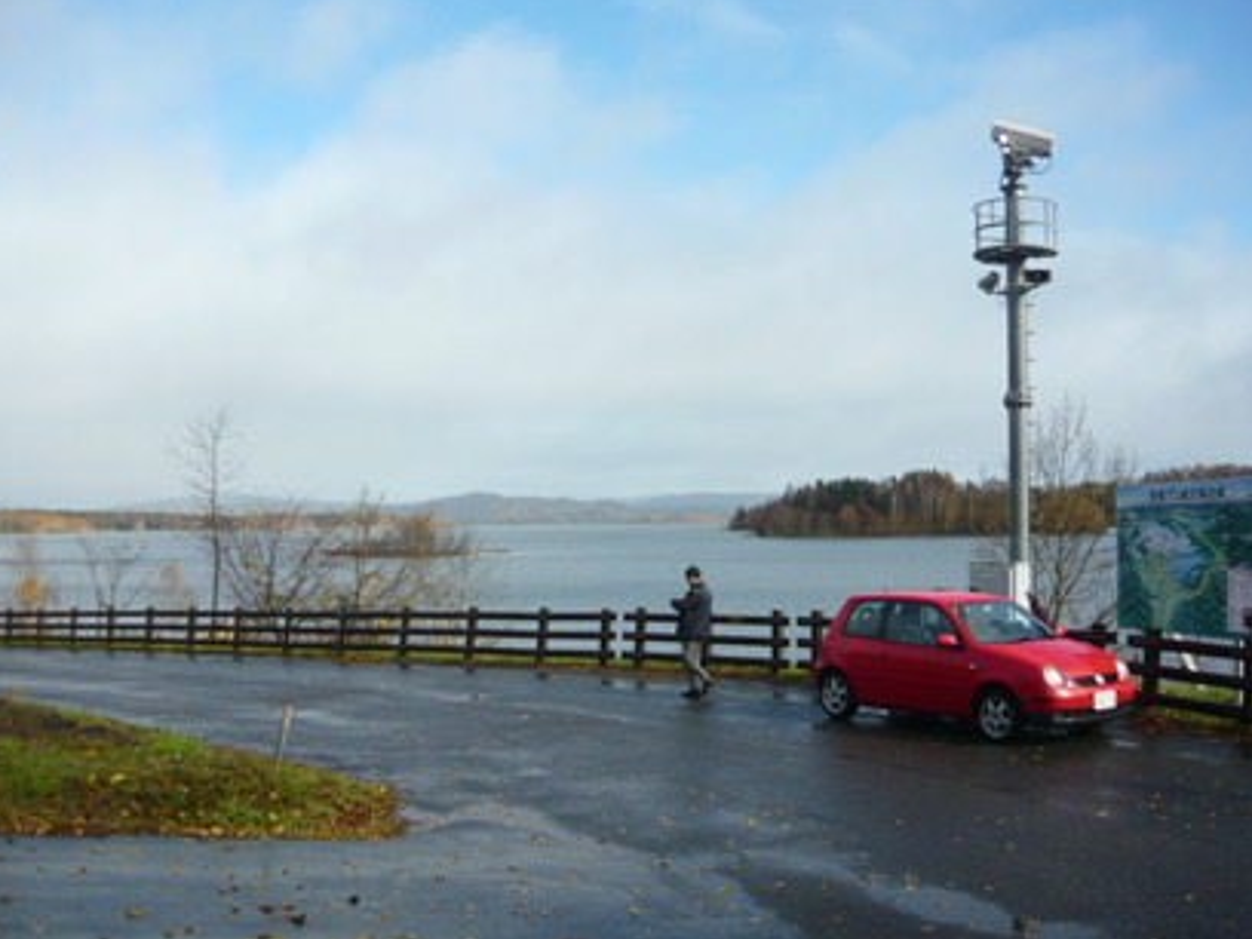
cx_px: 632
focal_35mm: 34
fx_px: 1230
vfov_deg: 41.8
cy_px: 465
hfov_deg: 54.0
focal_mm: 5.5
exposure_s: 1/160
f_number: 8
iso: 100
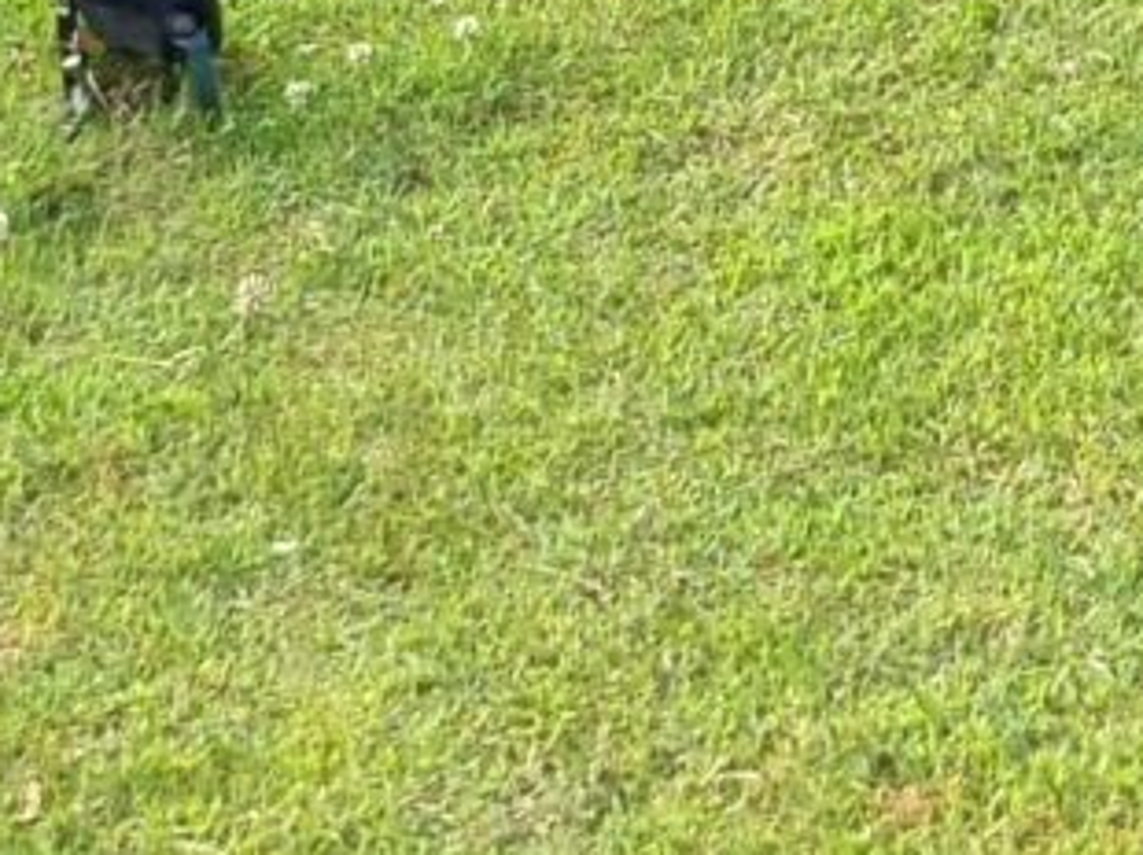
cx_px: 2319
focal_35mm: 172
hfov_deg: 10.5
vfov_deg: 7.3
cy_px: -1942
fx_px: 5675
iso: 50
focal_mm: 5.4
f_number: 1.8
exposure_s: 1/286
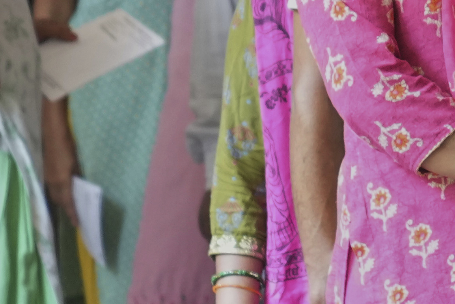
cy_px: 161
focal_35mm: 516
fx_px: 6523
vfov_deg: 2.7
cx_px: 831
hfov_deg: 4.0
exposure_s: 1/100
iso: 800
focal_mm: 70
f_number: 2.8
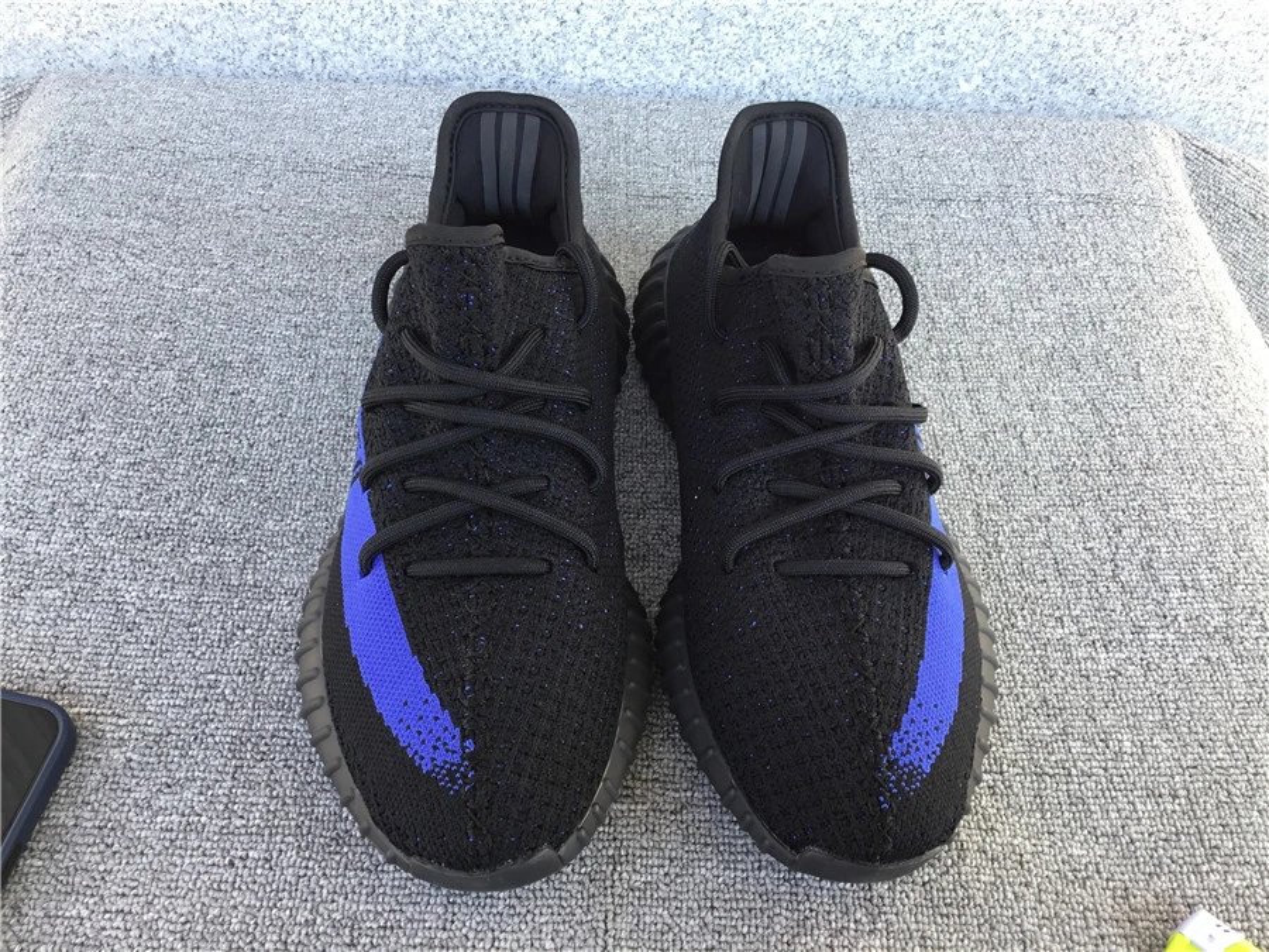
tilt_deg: -51.7
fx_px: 1136
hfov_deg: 58.4
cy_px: 476
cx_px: 634
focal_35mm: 31
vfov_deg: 45.4
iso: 25
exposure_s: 1/100
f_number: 2.4
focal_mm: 3.3
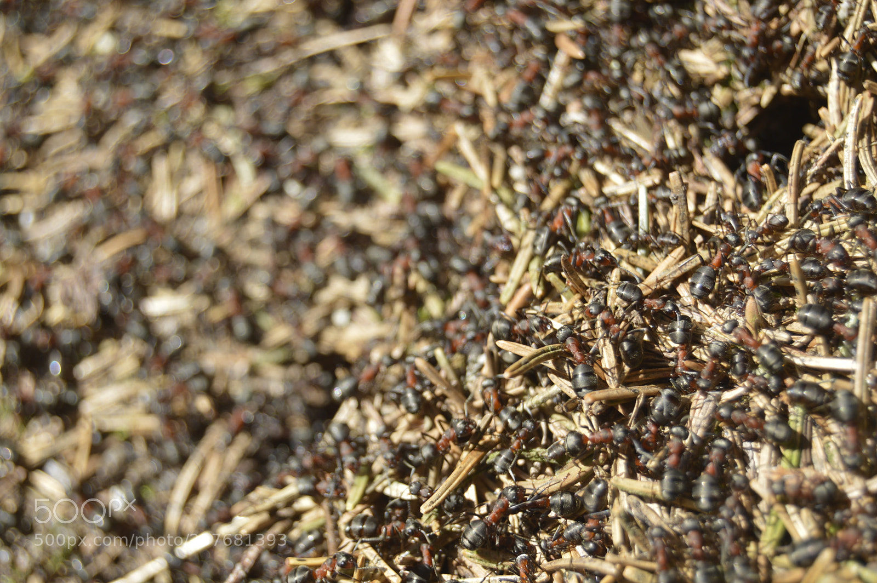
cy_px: 292
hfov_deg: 24.6
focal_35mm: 82
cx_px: 438
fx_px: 2008
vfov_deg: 16.5
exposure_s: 1/160
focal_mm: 55
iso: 100
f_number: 6.3
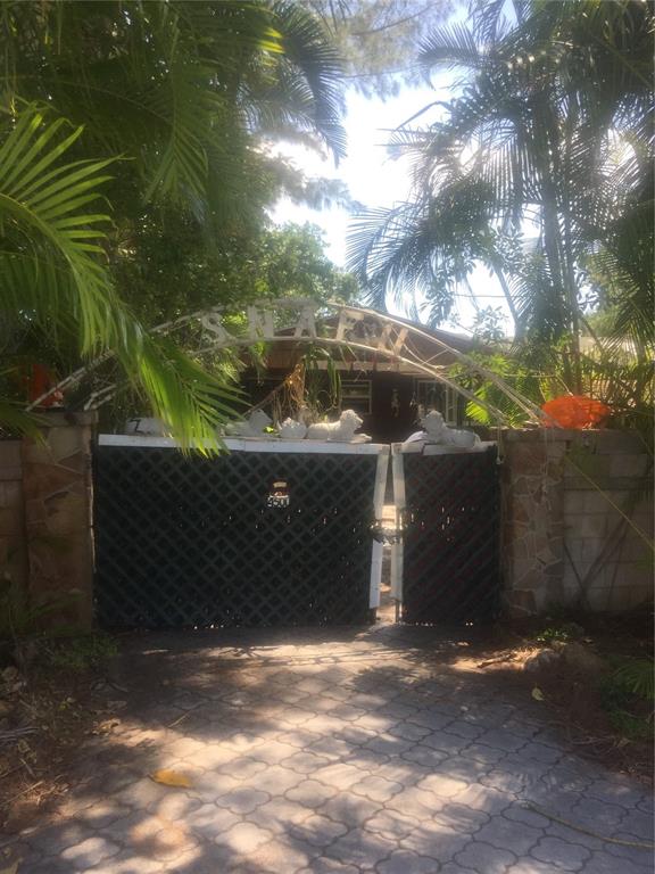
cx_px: 328
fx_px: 732
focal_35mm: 29
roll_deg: +0.1
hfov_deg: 48.2
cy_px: 437
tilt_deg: -2.1
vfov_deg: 61.7
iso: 32
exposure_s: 1/507
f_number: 2.2
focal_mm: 4.15
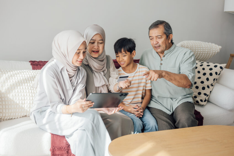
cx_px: 117
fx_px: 325
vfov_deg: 27.0
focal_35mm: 50
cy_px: 78
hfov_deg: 39.6
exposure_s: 1/320
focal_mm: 50
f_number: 2.5
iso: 160
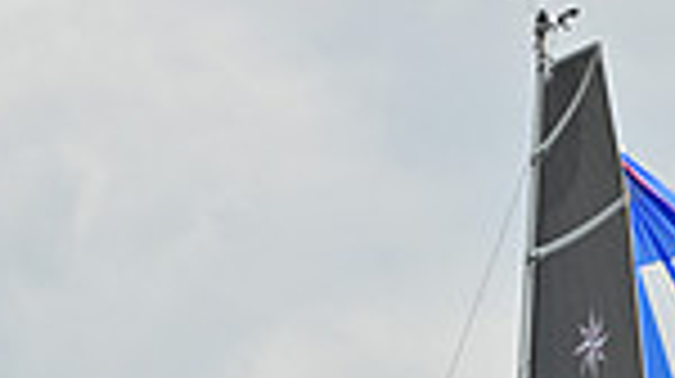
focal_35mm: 284
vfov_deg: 4.1
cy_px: 1161
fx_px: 5078
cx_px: 556
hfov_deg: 7.6
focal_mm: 70
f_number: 10
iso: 320
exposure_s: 1/1250
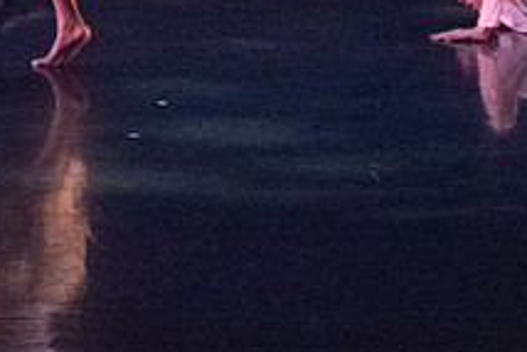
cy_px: -166
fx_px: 4717
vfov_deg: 4.3
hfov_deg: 6.4
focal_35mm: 322
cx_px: 335
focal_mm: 72
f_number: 2.8
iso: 5000
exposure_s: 1/400
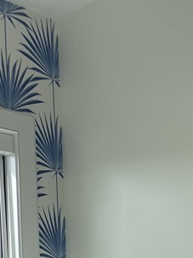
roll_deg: +1.1
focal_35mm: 88
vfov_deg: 19.9
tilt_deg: -3.1
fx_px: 655
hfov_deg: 16.3
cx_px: 208
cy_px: 359
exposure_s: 1/796
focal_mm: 4.2
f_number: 1.6
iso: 32
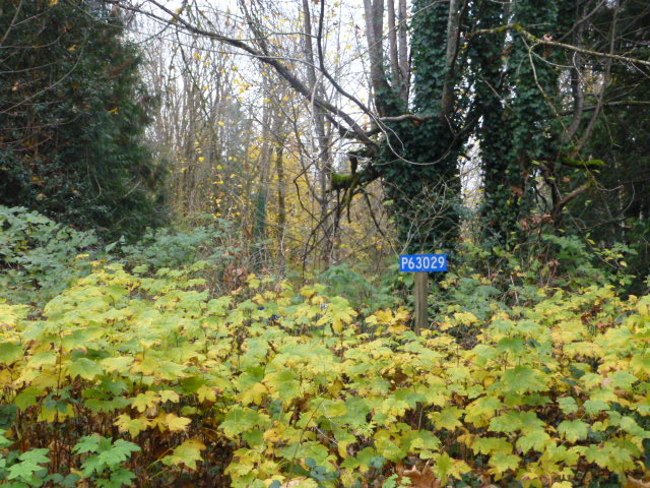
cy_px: 244
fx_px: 958
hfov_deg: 37.5
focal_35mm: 51
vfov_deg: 28.6
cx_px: 325
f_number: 4.4
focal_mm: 9
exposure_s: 1/250
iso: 1250
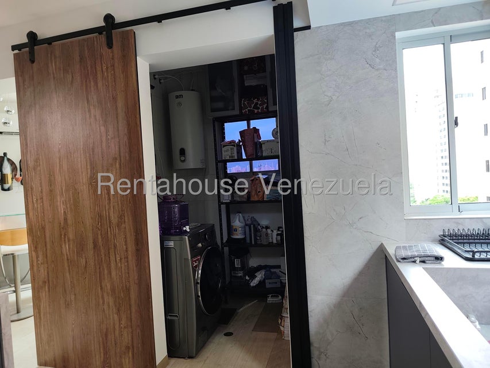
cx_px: 245
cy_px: 184
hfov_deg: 73.9
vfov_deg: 58.9
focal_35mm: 23
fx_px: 326
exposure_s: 1/52.5
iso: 100
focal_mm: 6.19
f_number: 1.65
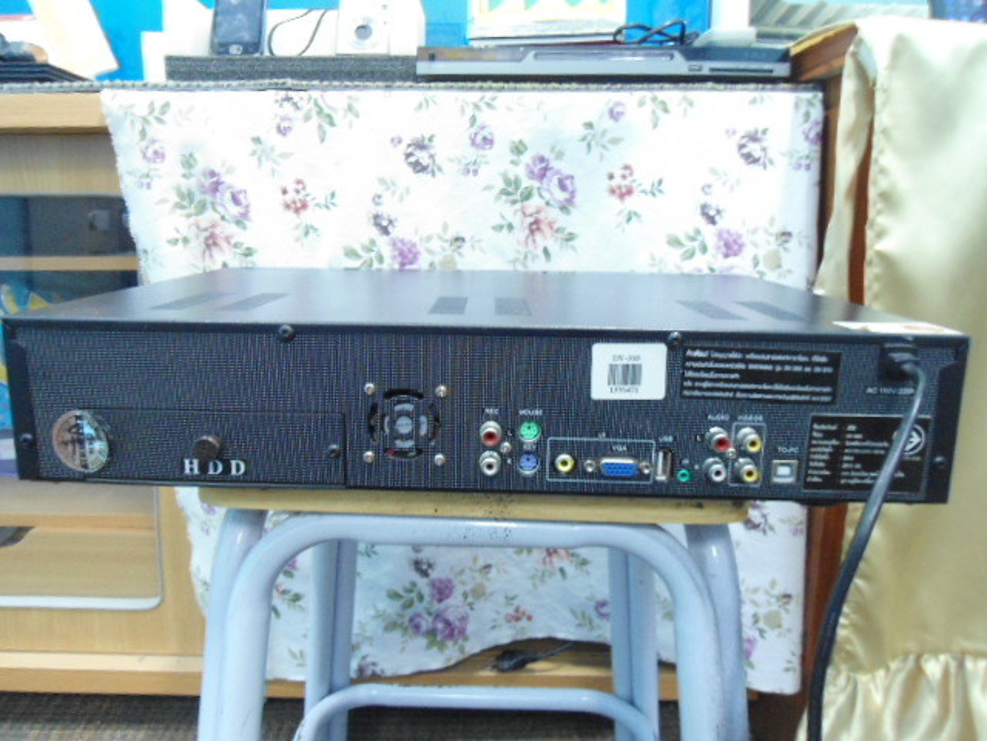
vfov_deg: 53.1
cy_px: 370
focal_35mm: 26
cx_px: 494
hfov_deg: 67.3
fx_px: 741
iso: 400
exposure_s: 1/6
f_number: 2.8
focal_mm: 4.7
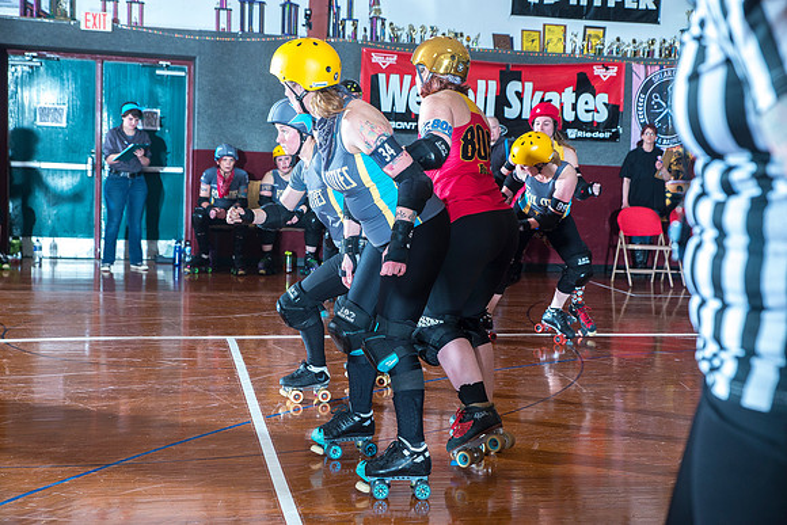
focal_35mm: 52
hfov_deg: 38.2
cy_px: 262
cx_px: 394
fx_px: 1137
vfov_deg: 26.0
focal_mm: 52
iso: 800
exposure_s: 1/160
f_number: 5.6
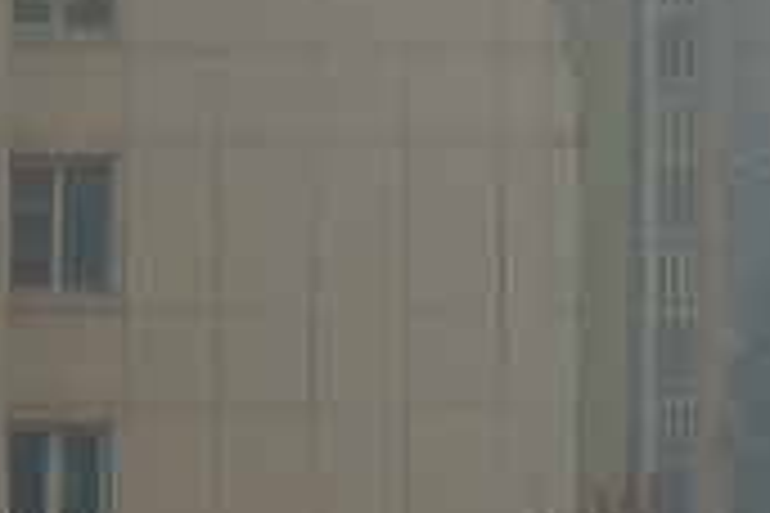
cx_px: 1243
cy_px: -225
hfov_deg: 1.4
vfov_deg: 1.0
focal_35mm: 1444
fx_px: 30883
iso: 320
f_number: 6.3
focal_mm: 210
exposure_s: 1/400
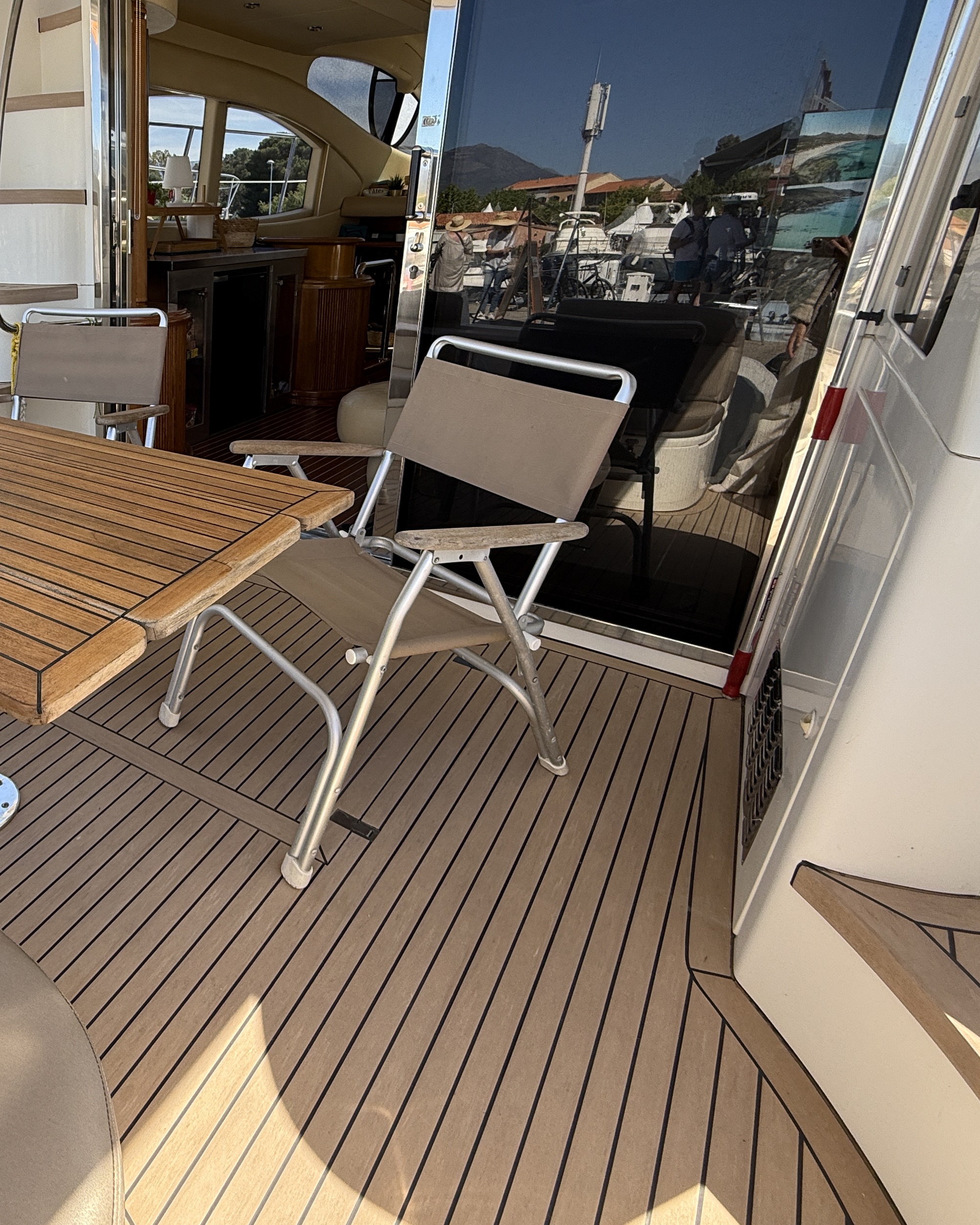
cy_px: 519
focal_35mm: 22
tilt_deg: -20.0
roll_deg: +0.5
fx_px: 797
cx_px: 157
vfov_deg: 74.6
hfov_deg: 57.0
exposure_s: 1/316
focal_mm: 2.22
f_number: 2.2
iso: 50
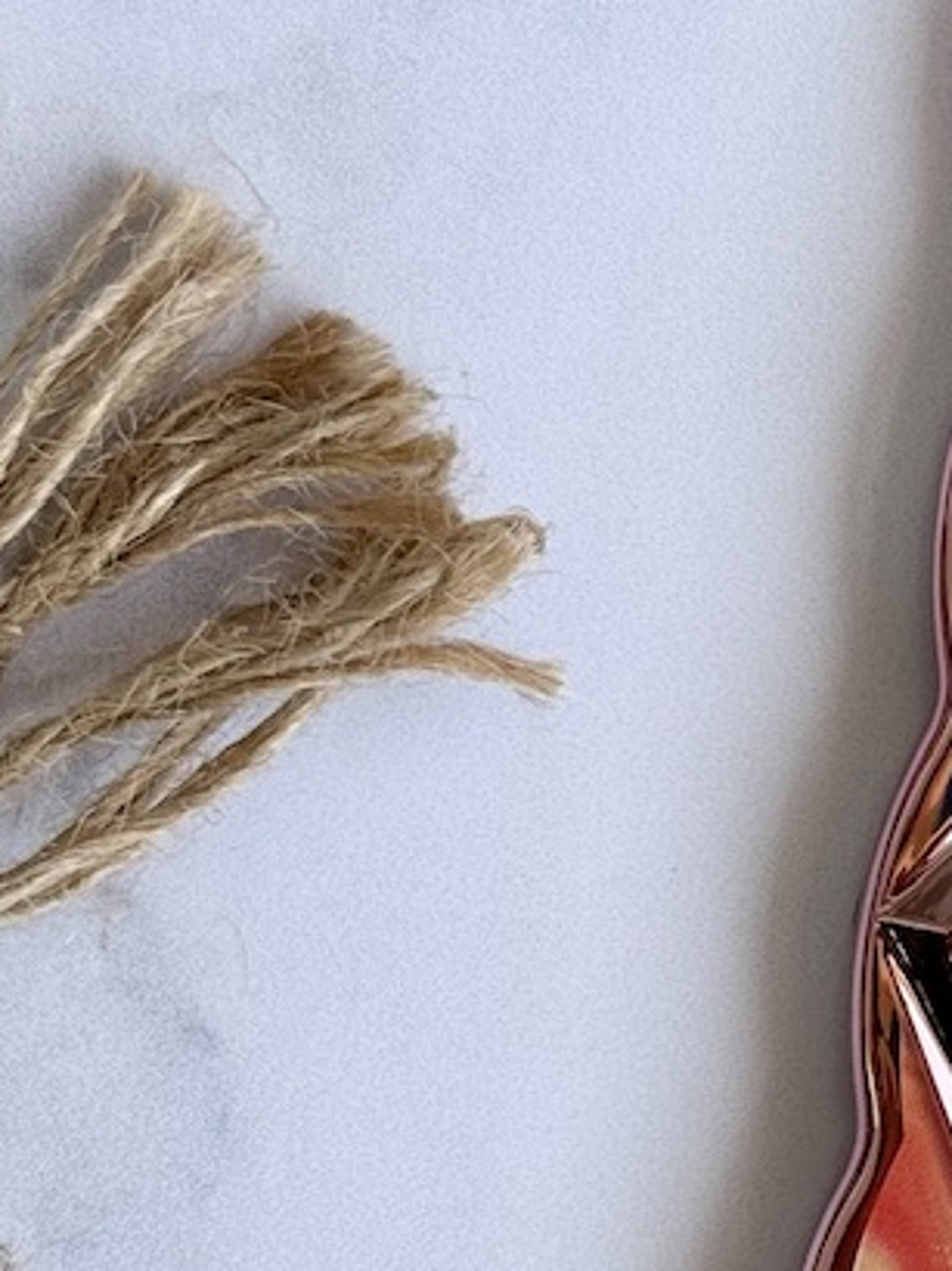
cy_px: 735
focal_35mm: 150
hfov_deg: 9.7
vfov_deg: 13.2
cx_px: 1299
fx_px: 5506
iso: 64
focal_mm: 6.76
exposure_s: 1/952
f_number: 1.78
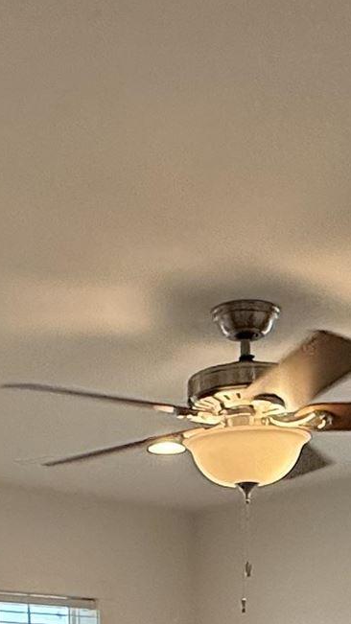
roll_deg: +2.1
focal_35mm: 72
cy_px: 916
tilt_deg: -7.3
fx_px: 1192
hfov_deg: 16.8
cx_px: 173
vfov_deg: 23.8
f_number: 2.2
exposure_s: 1/127
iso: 64
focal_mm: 2.22
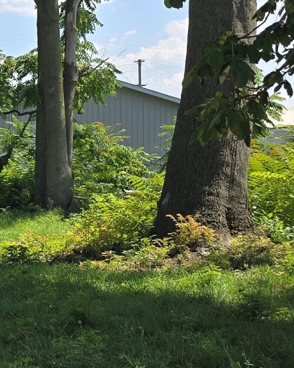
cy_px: 167
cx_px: -356
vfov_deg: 17.8
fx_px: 1175
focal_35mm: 108
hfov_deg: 12.1
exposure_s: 1/504
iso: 12
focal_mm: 6.3
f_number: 1.7
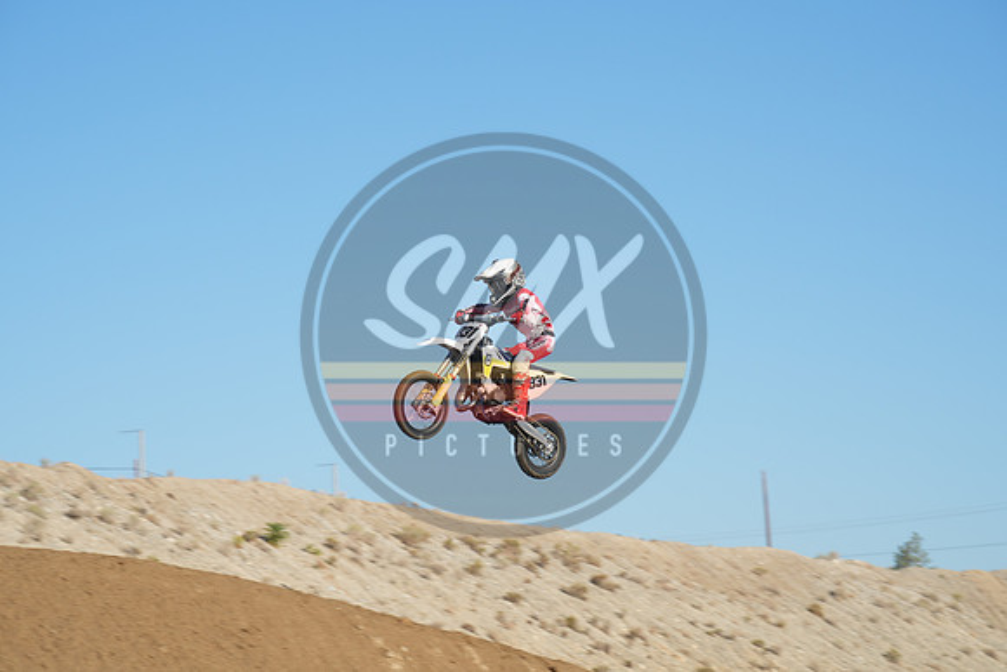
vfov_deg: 11.2
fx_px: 3441
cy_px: 336
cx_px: 504
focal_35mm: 123
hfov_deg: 16.6
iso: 200
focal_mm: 123
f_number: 11
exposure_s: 1/250
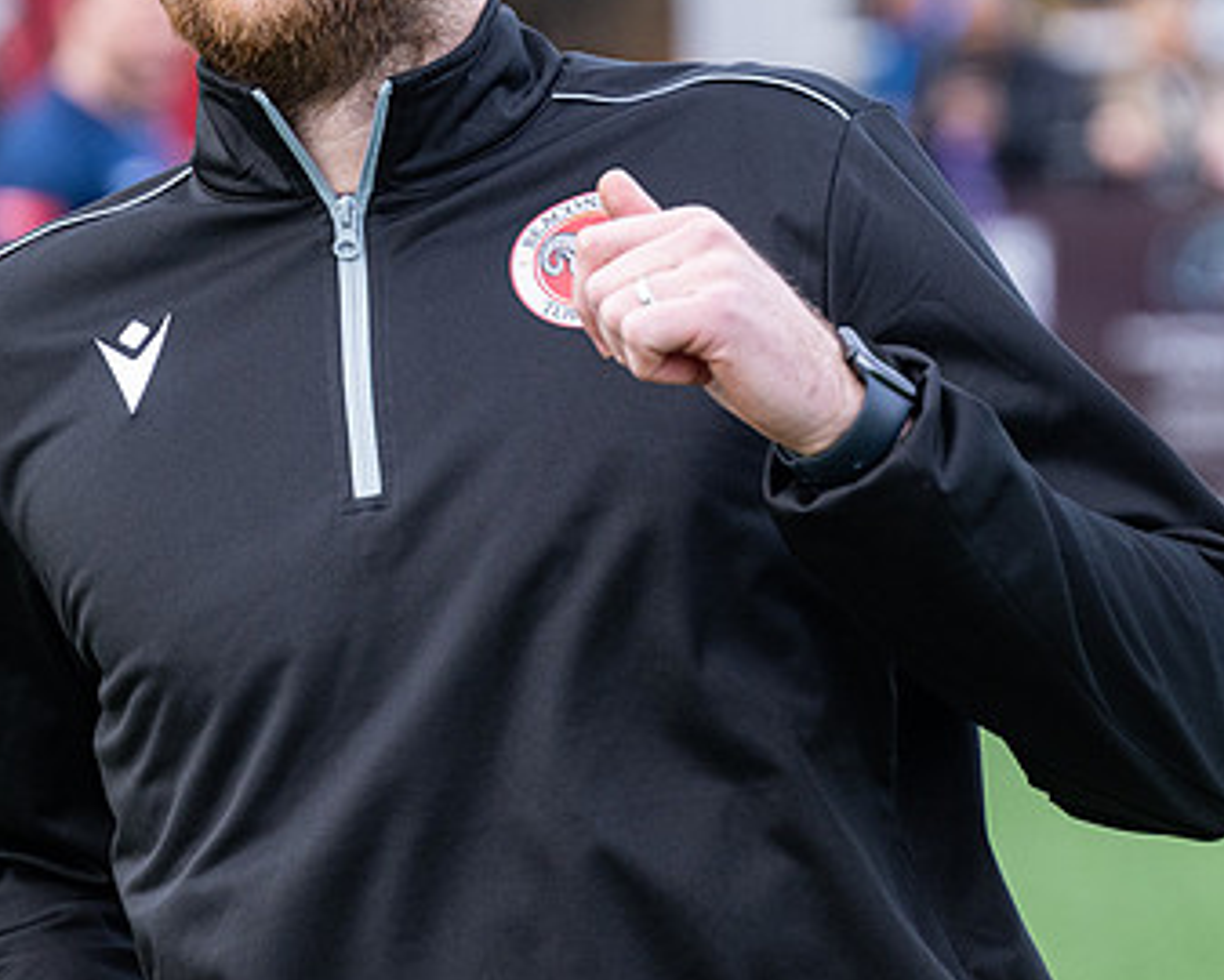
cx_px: 798
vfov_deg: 5.9
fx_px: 9460
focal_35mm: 261
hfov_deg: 7.4
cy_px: 210
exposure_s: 1/1250
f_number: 4
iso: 800
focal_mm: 135
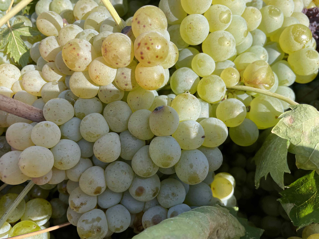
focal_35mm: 26
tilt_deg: -51.9
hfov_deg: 67.3
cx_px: 160
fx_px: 240
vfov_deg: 53.1
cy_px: 120
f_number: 1.6
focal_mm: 4.2
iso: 32
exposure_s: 1/1742
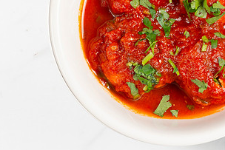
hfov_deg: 15.1
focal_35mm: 135
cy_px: 20
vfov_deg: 10.1
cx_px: 157
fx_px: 844
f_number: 11
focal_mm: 50
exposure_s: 1/200
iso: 200
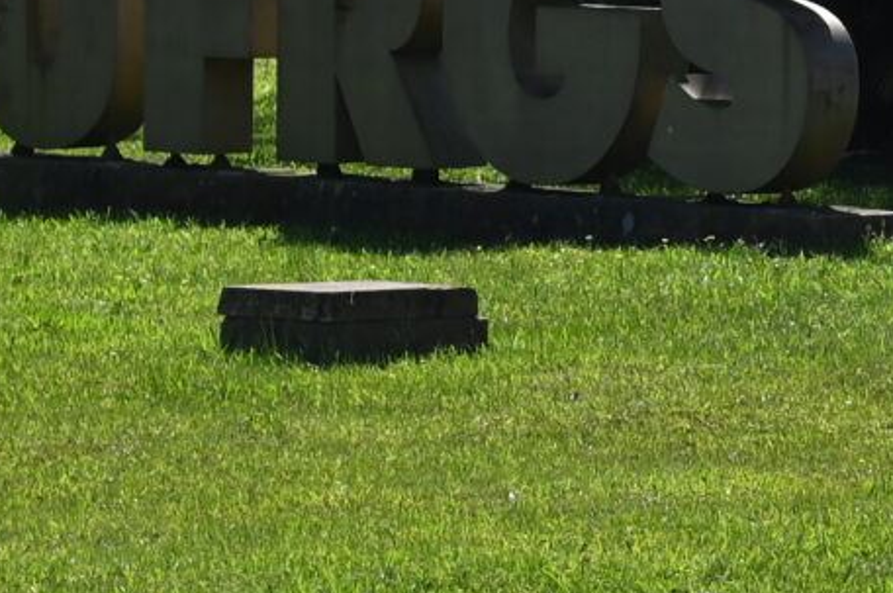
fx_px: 9044
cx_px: 1324
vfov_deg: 3.7
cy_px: -745
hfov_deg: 5.6
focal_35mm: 365
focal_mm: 65
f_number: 7.1
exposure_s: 1/320
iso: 100
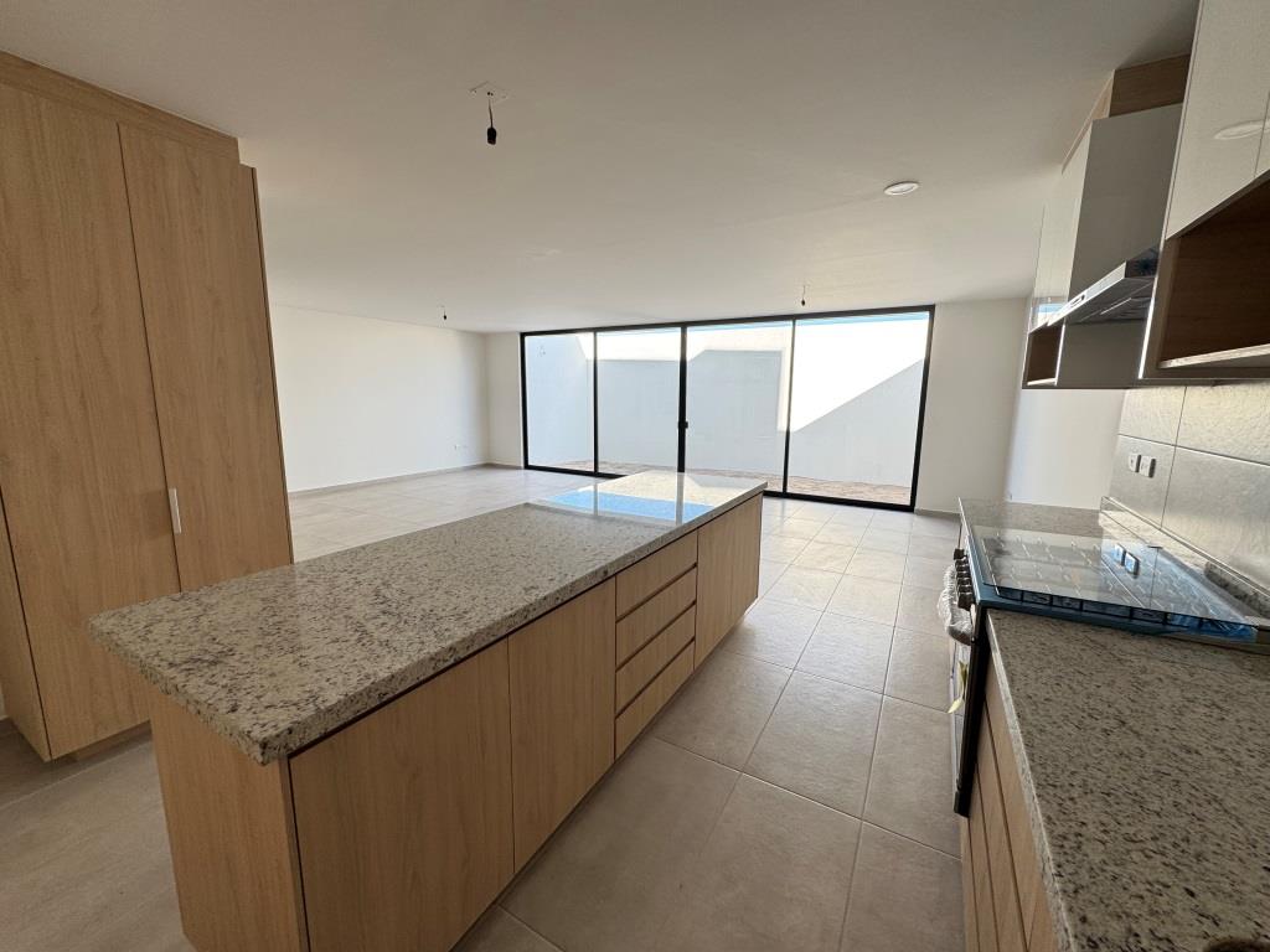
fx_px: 514
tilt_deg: -9.1
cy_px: 476
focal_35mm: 14
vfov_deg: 85.7
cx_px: 635
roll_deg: -0.5
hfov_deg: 102.1
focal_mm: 2.22
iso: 40
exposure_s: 1/99
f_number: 2.2
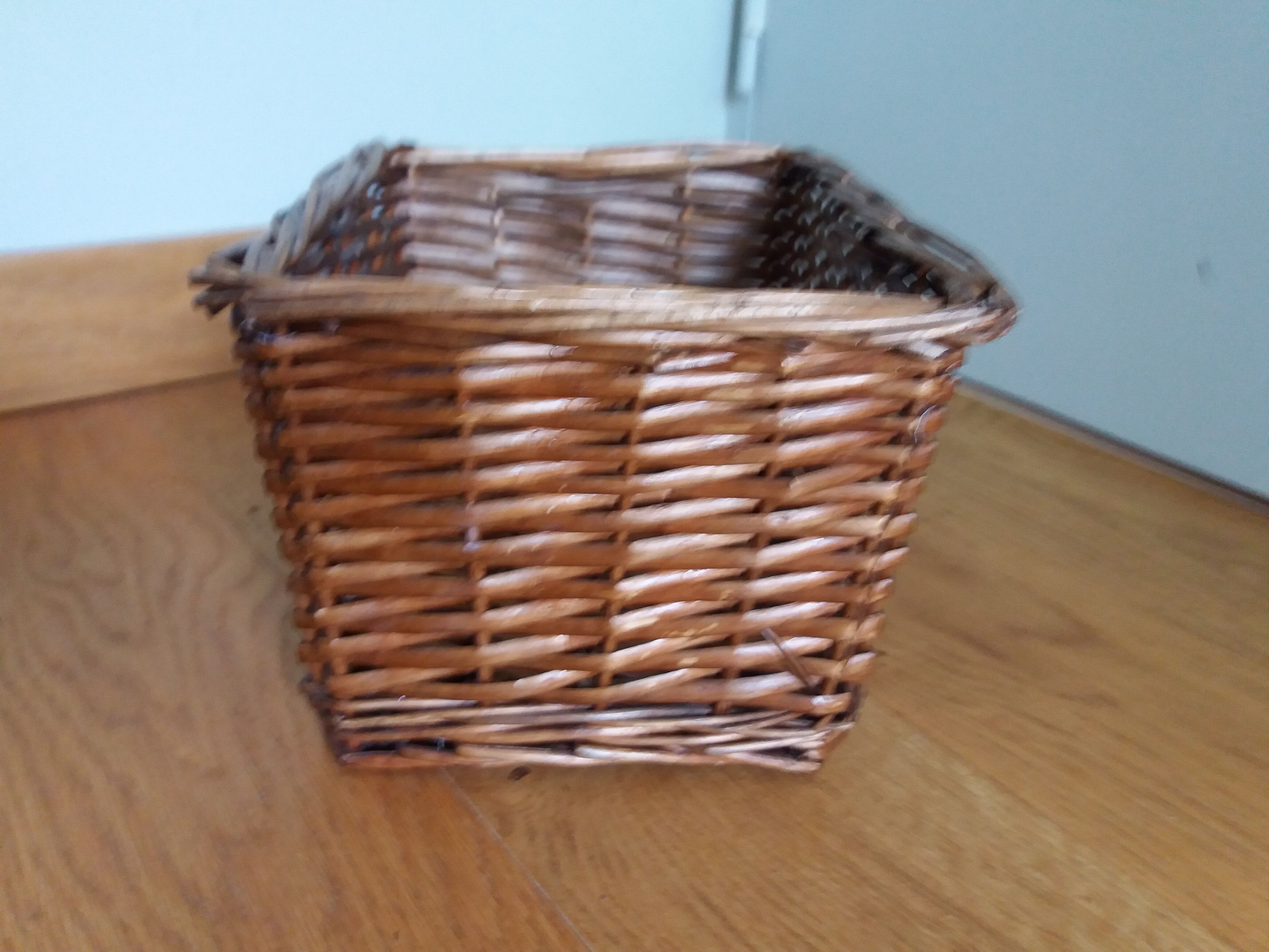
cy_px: 476
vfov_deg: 49.7
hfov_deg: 63.4
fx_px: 1026
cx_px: 634
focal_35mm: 28
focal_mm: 3.7
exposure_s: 1/17
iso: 200
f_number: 1.9
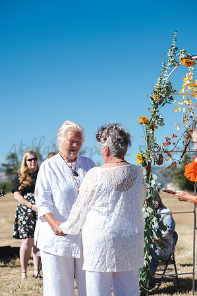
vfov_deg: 23.9
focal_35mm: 85
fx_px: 699
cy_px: 148
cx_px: 98
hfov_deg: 16.0
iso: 125
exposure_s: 1/1000
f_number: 3.2
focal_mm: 85
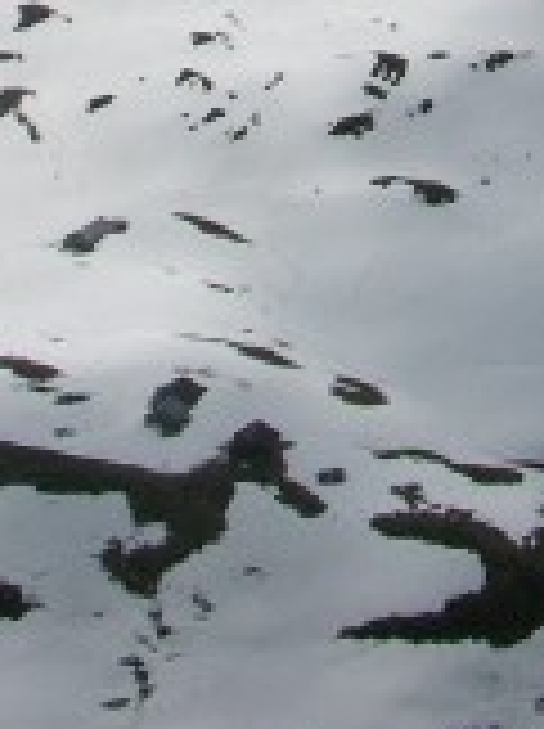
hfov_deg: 8.9
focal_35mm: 166
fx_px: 3488
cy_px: -720
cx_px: 468
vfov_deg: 10.9
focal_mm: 8.9
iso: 50
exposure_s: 1/440
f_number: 8
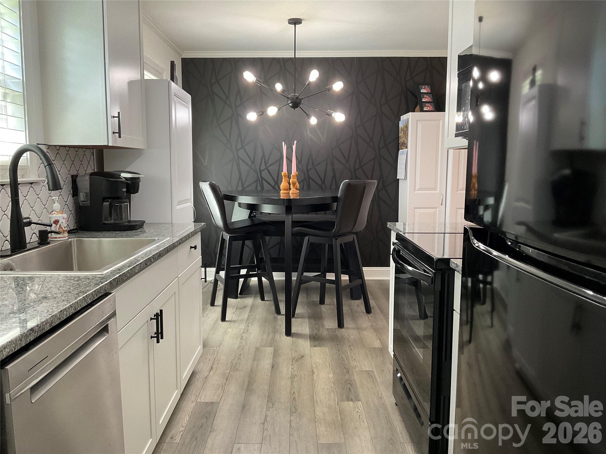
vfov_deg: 48.2
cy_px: 227
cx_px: 303
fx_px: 508
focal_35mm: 29
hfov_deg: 61.7
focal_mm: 3
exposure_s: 1/60
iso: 125
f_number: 1.8
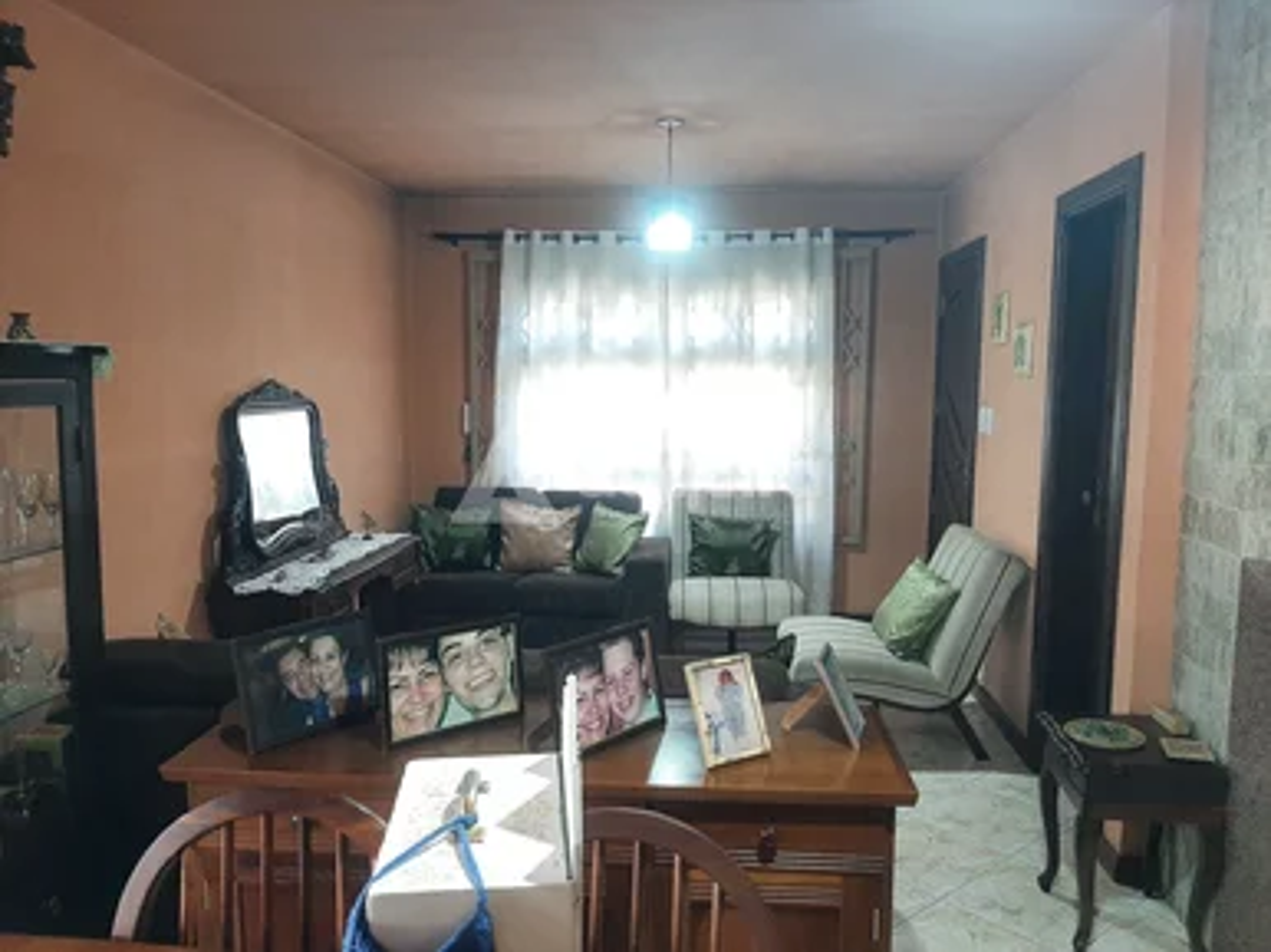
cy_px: 476
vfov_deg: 53.0
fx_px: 954
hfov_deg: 67.3
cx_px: 636
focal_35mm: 26
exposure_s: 1/50
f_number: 1.7
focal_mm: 3.93
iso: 250
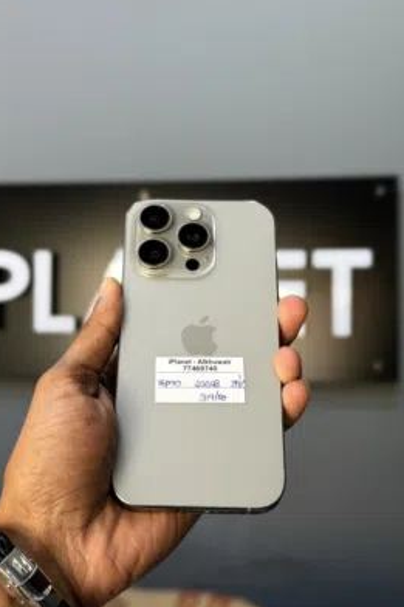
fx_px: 859
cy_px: 302
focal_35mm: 51
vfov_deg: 38.9
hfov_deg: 26.5
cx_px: 190
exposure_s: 1/100
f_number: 1.78
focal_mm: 6.76
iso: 100
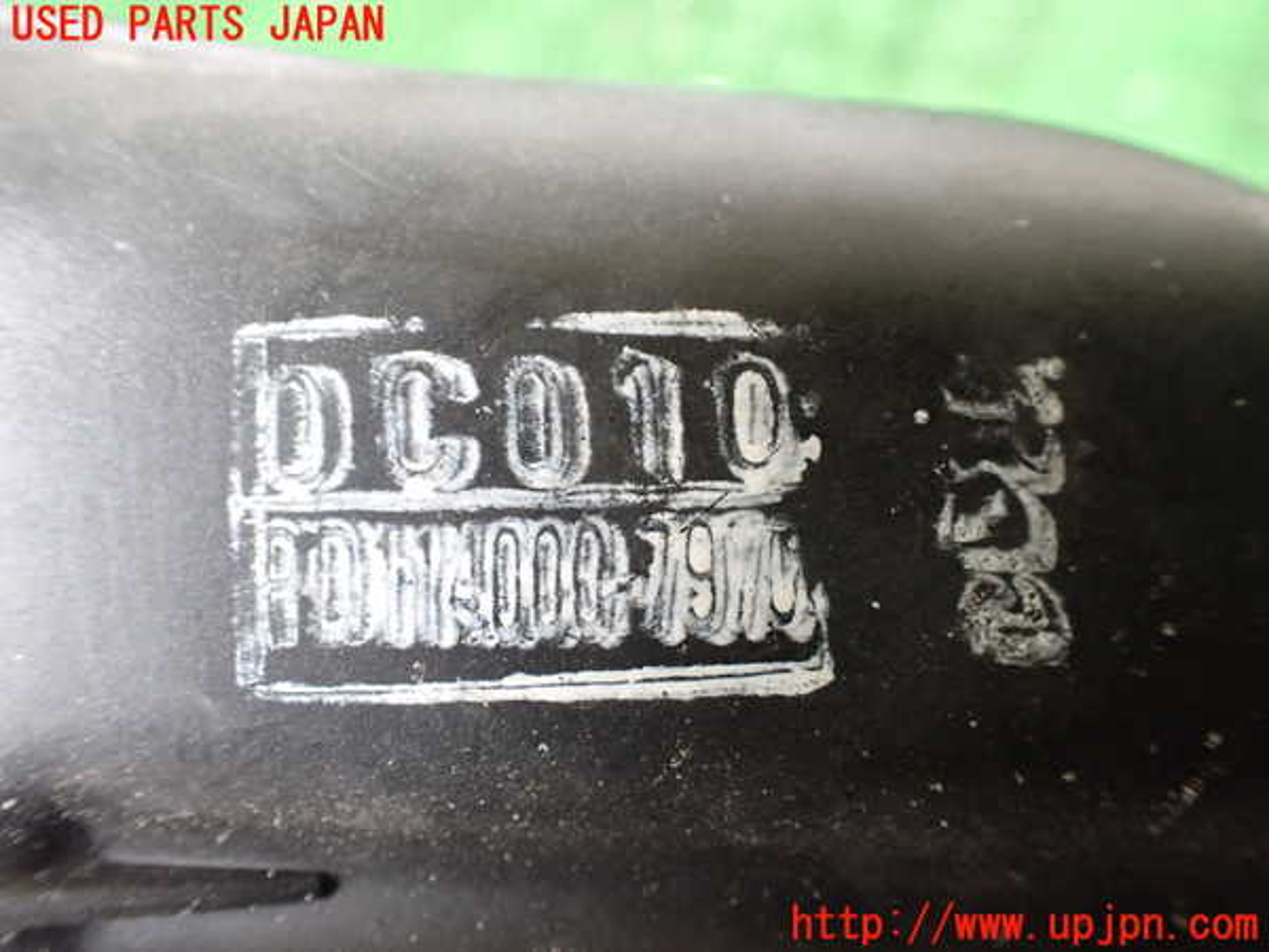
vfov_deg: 46.8
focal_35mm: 30
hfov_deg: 60.0
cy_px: 476
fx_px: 1100
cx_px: 634
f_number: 2.3
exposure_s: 1/100
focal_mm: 5.4
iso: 800
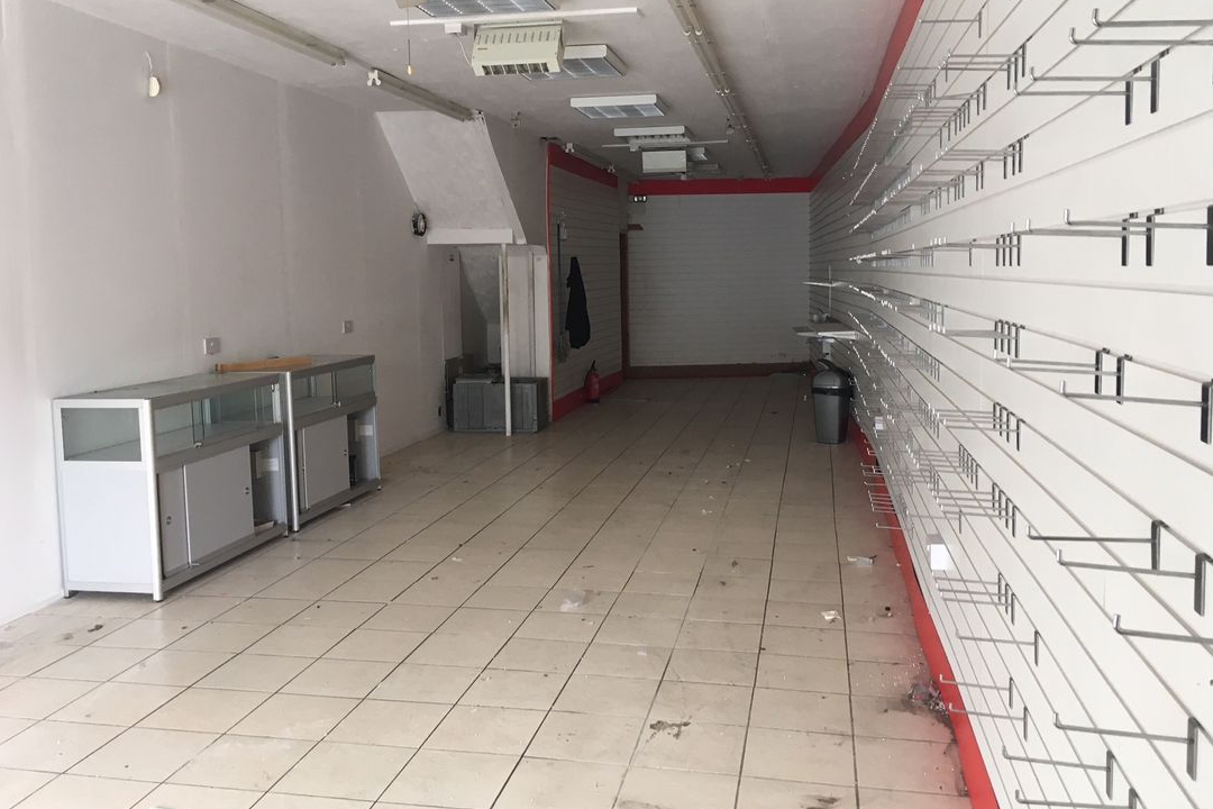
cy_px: 368
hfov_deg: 60.3
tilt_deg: -6.3
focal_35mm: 31
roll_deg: +1.1
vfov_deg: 42.3
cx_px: 612
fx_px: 1044
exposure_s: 1/33
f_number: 2.2
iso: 80
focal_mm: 4.15
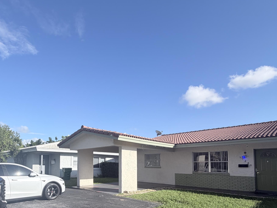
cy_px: 155
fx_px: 184
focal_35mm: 23
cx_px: 90
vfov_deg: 56.1
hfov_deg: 71.5
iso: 25
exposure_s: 1/770
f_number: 2.2
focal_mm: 2.22
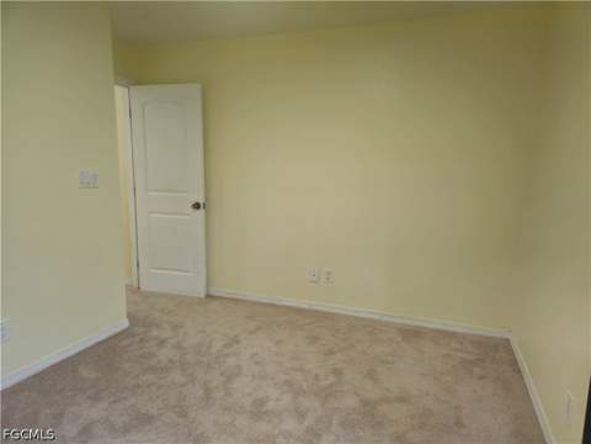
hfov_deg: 73.9
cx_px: 296
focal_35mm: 23
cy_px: 222
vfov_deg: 58.9
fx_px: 393
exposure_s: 1/60
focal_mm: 5.4
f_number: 1.8
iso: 160
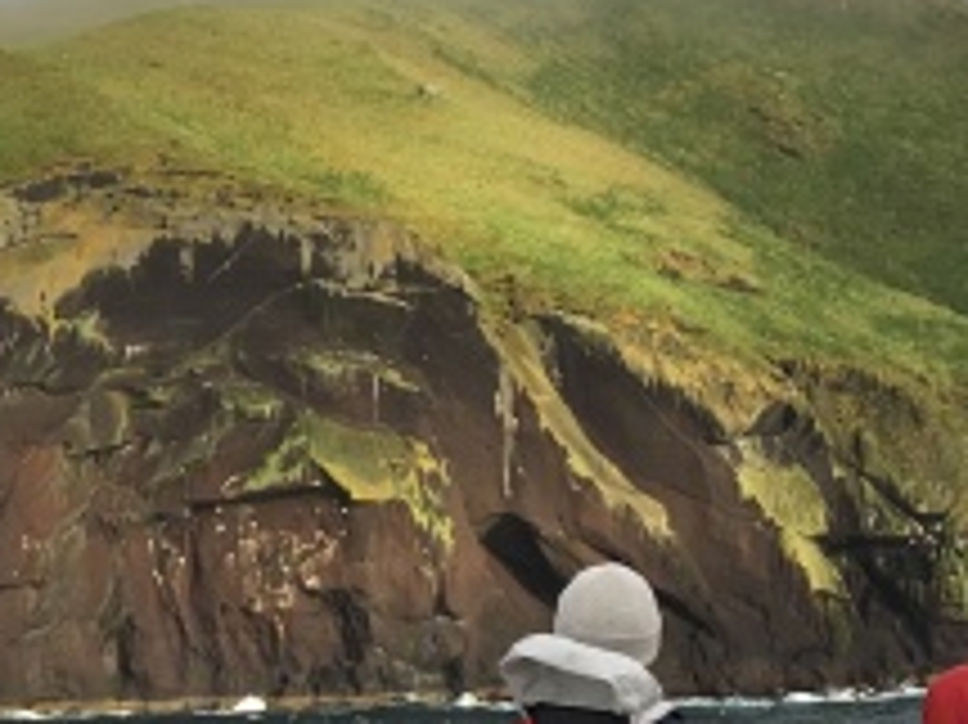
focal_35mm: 108
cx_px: -113
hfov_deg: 17.6
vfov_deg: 13.6
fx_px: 3018
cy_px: 567
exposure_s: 1/439
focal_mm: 4.15
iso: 25
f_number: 2.2
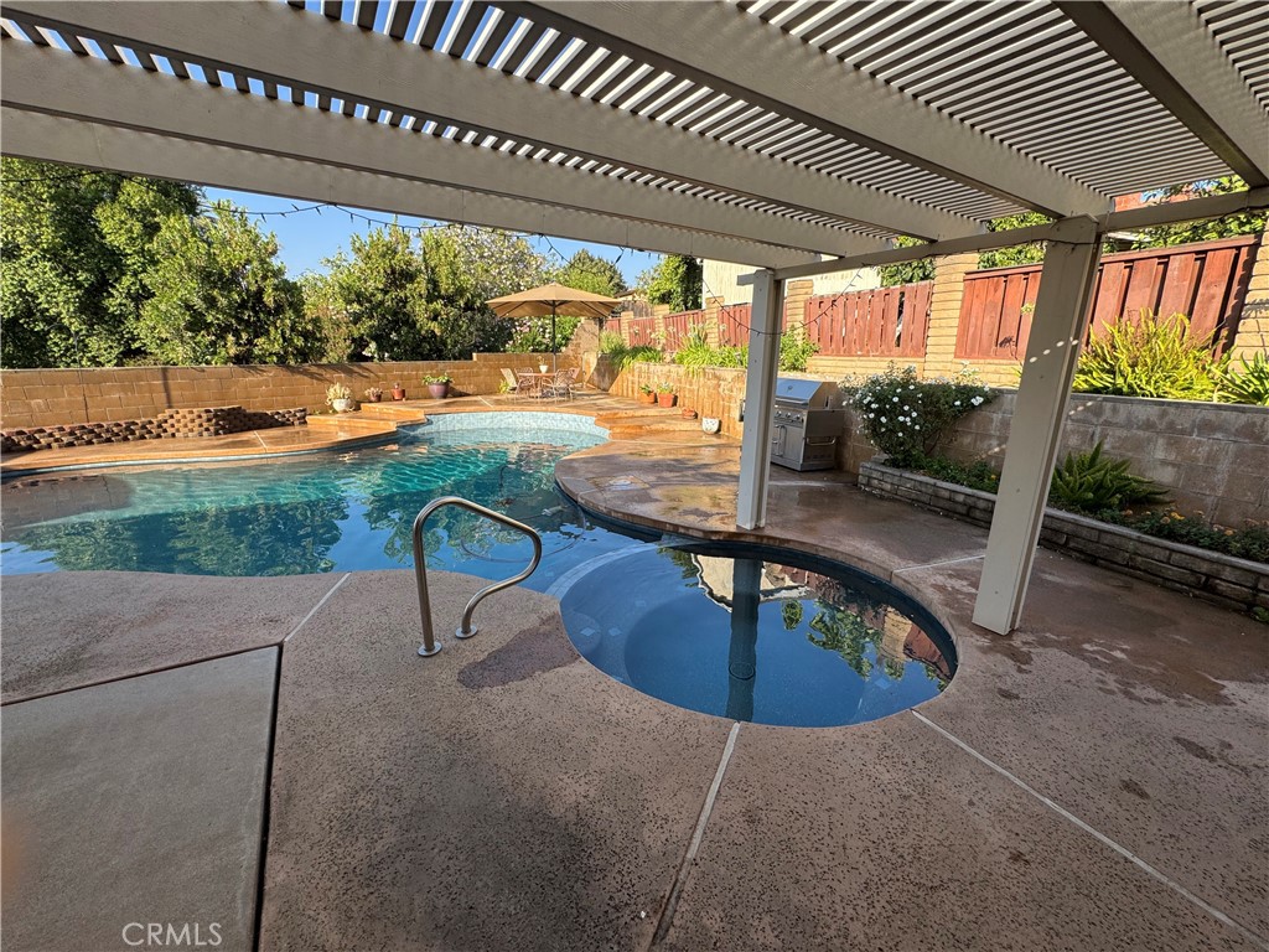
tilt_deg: -14.2
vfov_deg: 85.7
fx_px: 513
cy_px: 476
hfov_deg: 102.1
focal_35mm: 14
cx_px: 634
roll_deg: +0.1
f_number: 2.2
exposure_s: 1/512
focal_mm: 2.22
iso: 40
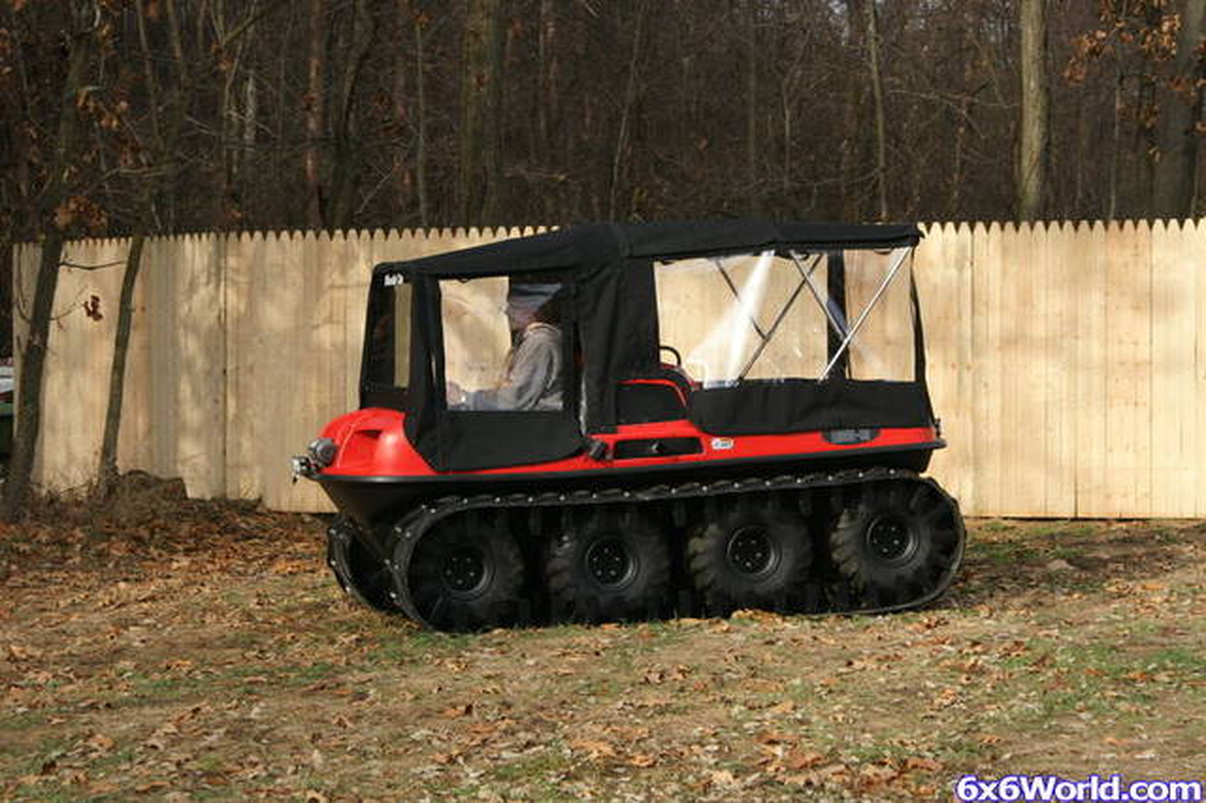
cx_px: 603
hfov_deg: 19.5
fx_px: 3516
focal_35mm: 105
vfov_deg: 13.0
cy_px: 402
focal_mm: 70
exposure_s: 1/160
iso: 200
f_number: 9
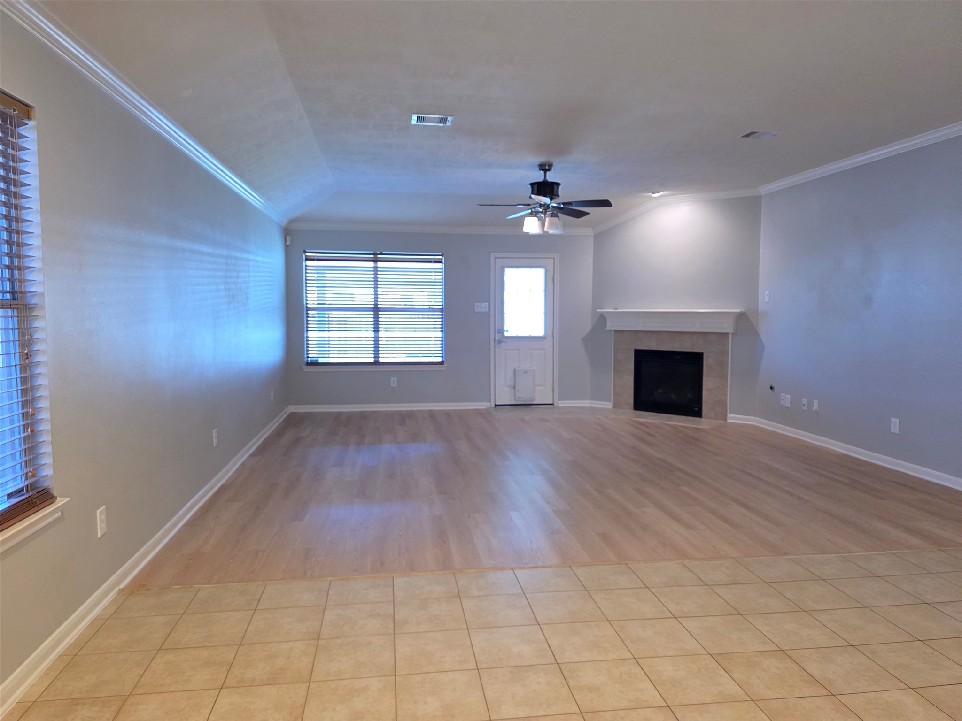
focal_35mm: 23
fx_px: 639
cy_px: 360
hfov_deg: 73.9
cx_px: 481
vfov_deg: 58.9
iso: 320
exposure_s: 1/120
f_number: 1.7
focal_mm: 6.3
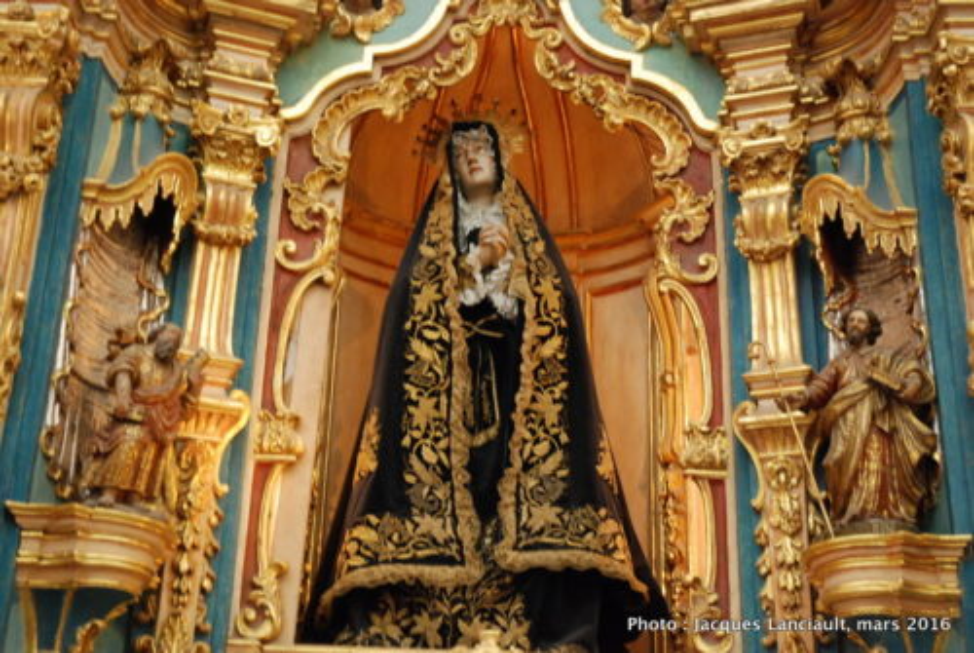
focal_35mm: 52
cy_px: 326
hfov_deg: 37.8
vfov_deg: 25.8
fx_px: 1422
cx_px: 487
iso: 1250
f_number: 4.2
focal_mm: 35
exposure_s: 1/8
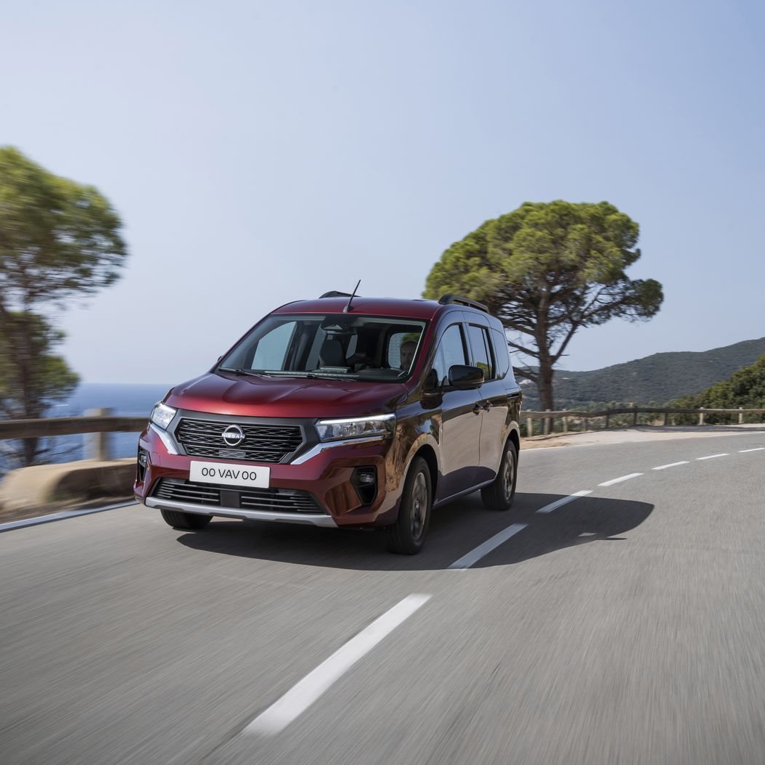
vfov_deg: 41.9
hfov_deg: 41.9
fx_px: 1000
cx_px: 396
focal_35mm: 40
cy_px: 381
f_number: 13
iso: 100
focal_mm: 31
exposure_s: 1/40
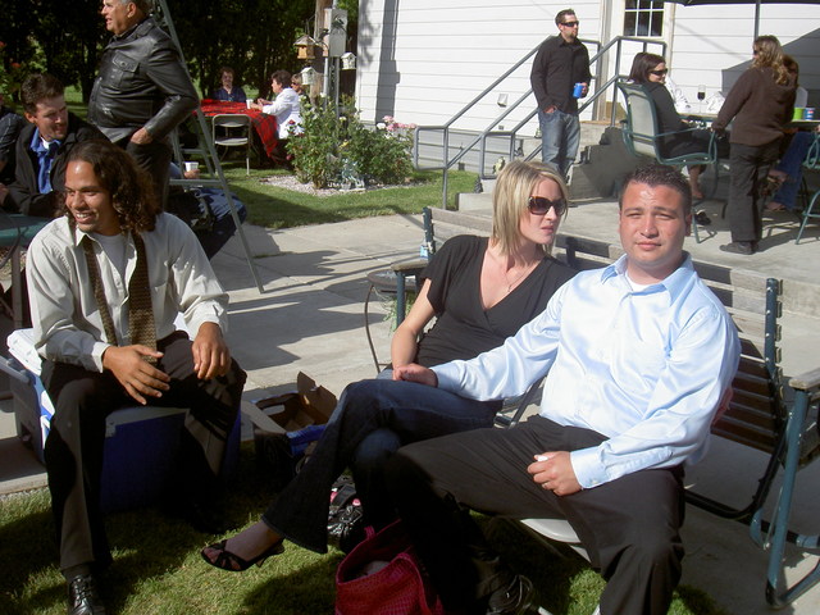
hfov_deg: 47.9
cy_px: 308
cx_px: 410
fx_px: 924
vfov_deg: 36.8
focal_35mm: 39
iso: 100
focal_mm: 8
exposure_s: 1/640
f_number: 4.7
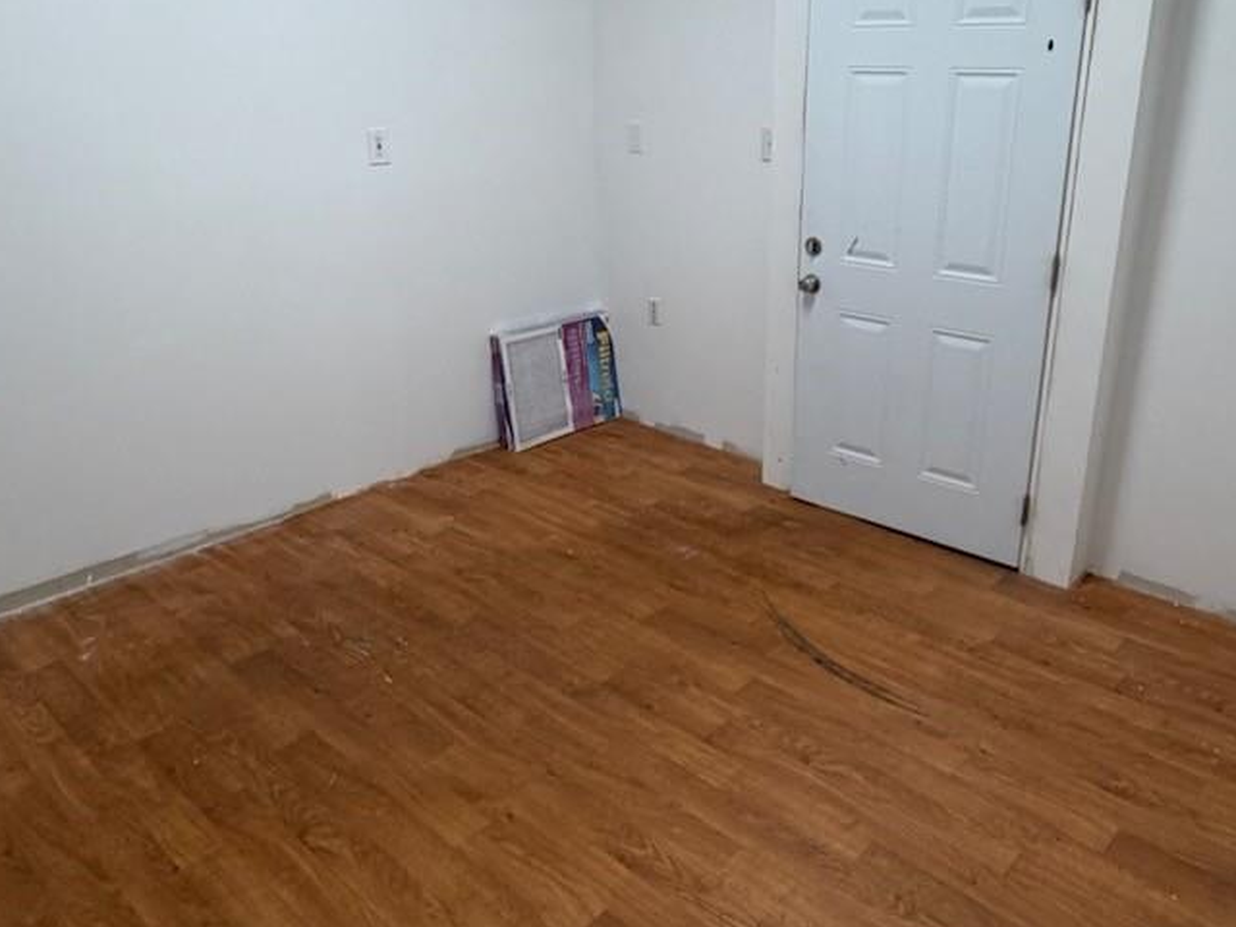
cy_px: 390
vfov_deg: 49.6
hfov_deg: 63.3
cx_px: 686
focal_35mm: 28
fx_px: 1000
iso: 160
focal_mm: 2.22
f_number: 2.2
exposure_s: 1/60
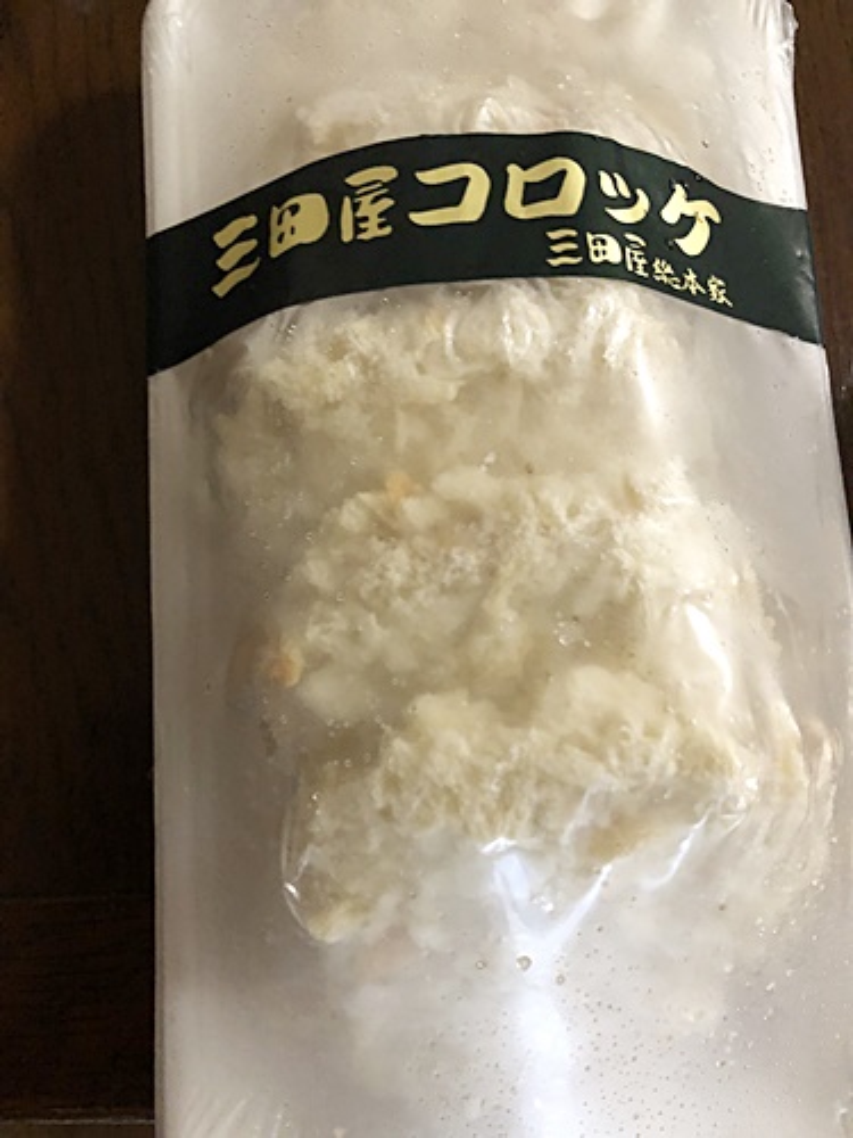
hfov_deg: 49.7
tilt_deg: -78.9
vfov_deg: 63.4
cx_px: 426
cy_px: 569
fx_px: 920
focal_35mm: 28
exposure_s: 1/6
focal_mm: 3.99
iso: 100
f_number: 1.8
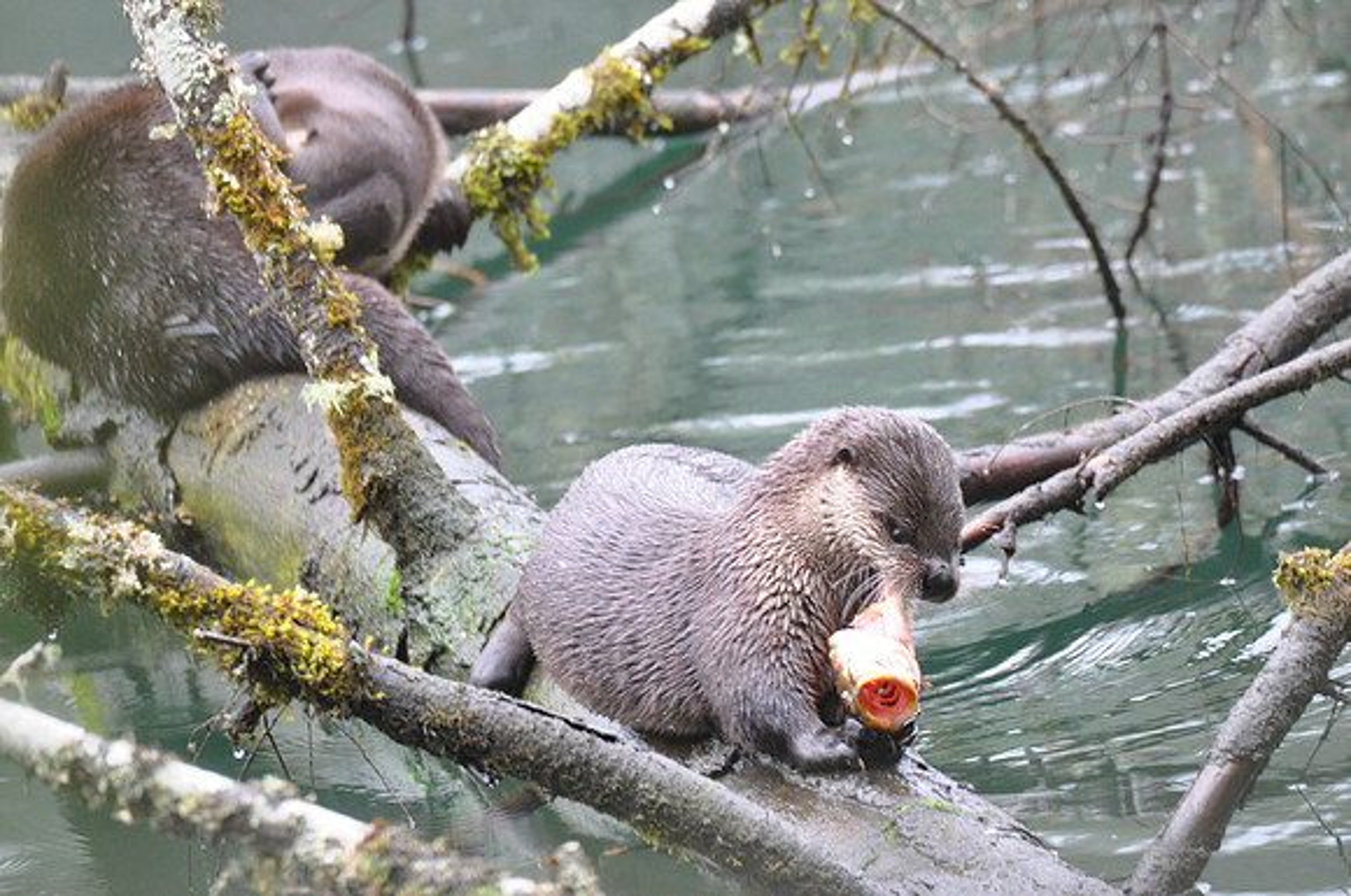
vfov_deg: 1.5
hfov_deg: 2.3
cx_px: 676
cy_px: 448
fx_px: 33728
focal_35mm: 900
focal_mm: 600
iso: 1600
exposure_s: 1/40
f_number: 6.3
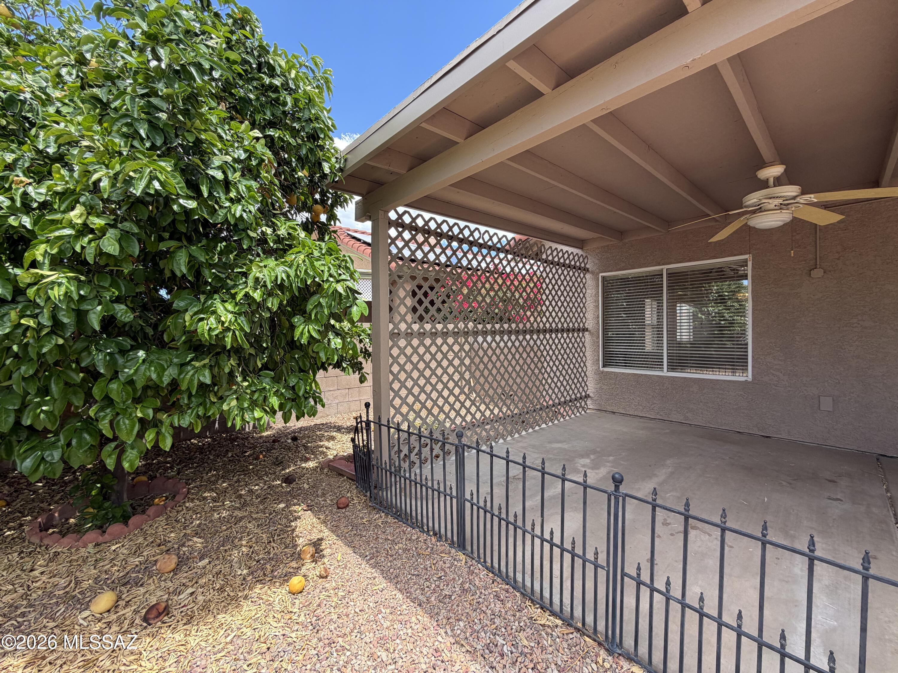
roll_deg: +1.0
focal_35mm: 14
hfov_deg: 102.1
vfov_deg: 85.7
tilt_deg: -0.3
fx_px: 363
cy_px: 336
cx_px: 449
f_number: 2.2
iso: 50
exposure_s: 1/316
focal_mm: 2.22
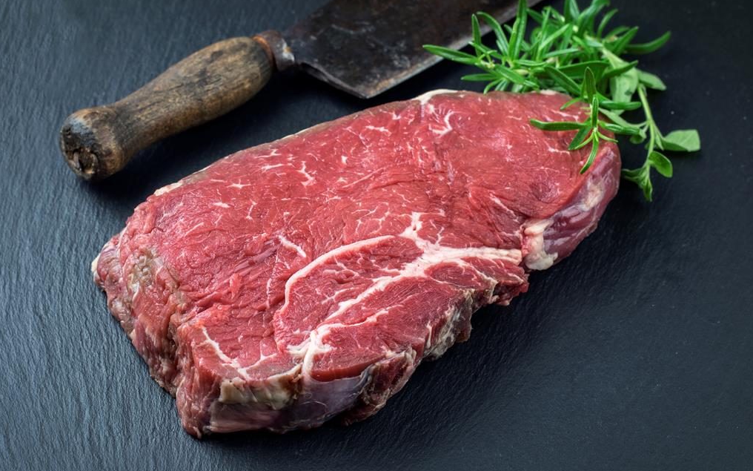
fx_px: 1580
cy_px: 236
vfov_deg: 16.9
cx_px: 376
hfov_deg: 26.8
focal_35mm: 77
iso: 100
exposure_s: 1/160
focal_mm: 50
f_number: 8
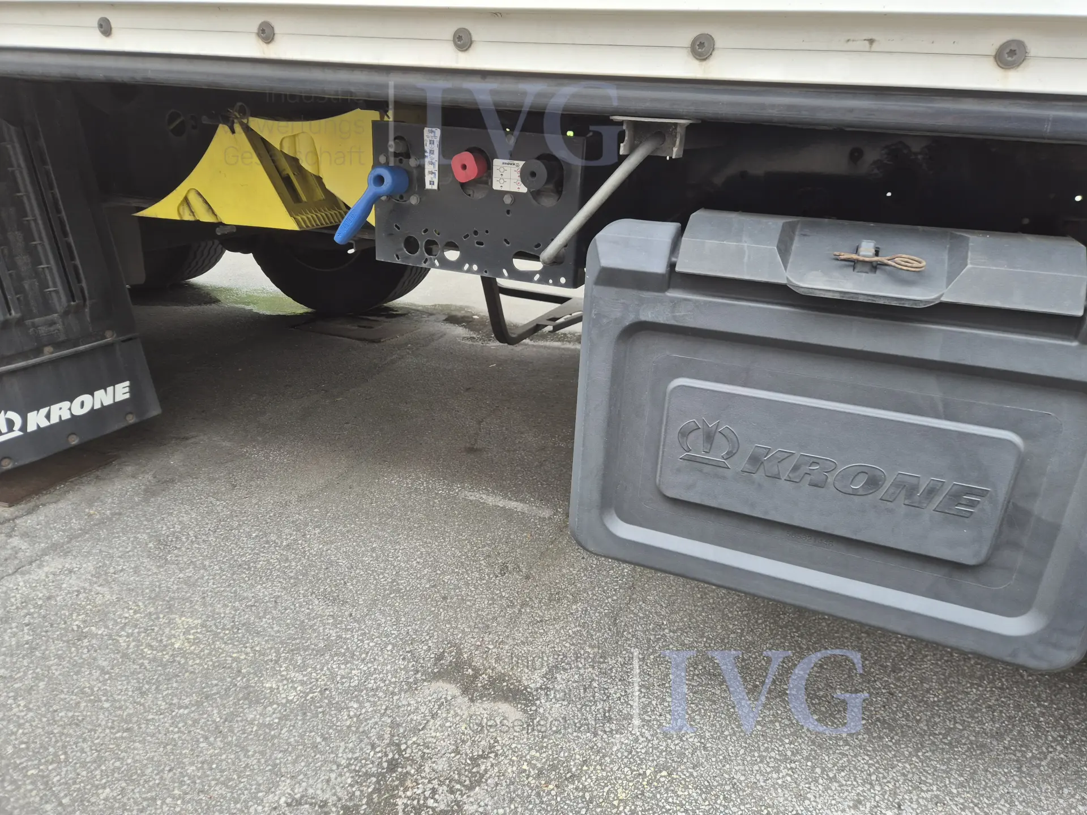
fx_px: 722
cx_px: 544
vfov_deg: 58.9
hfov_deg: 73.9
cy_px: 408
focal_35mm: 23
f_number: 1.8
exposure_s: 1/180
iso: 64
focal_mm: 5.4
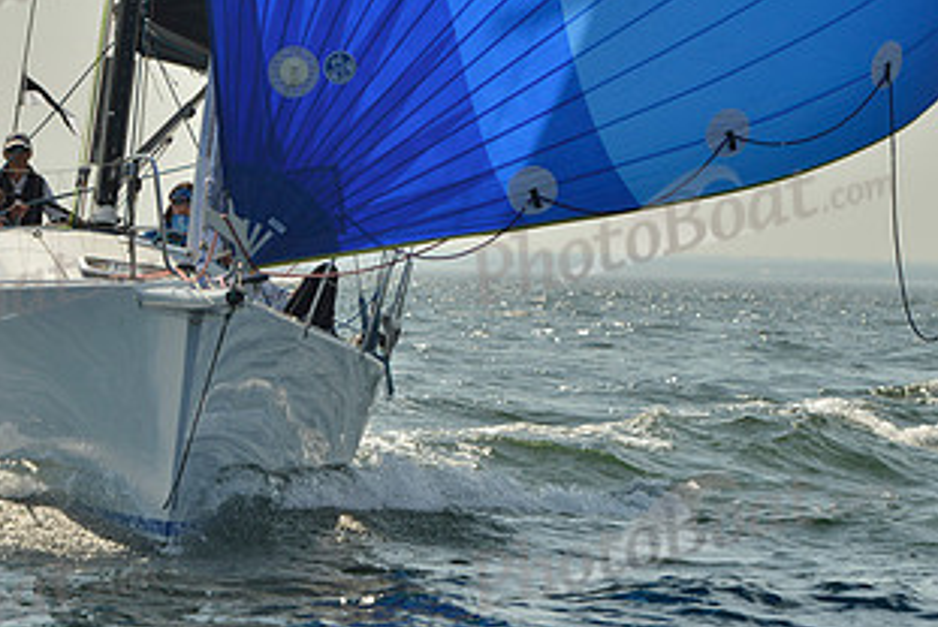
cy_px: 113
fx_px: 6807
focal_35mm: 261
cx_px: 317
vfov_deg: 5.3
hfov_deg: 7.9
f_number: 9
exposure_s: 1/1250
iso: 200
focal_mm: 140
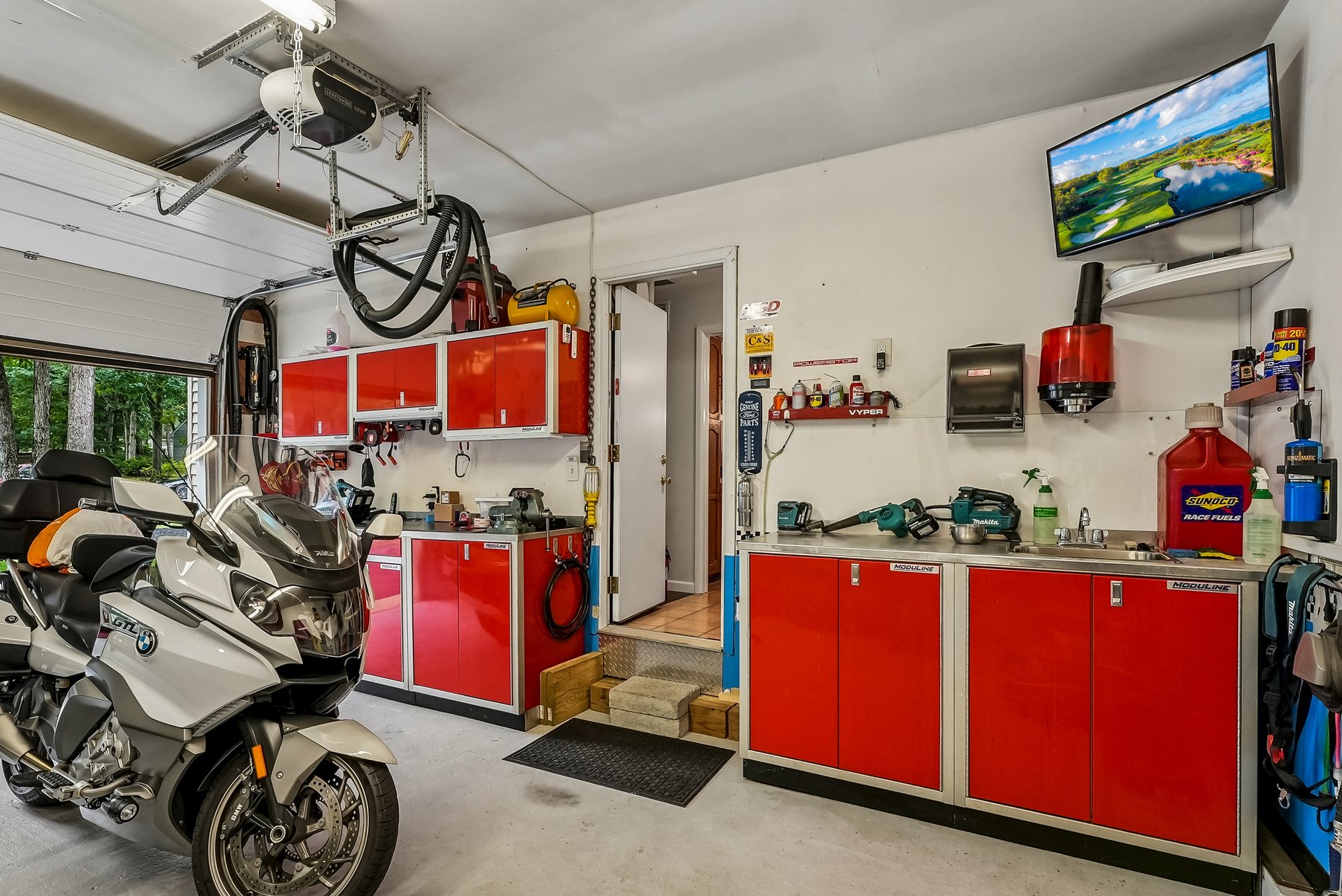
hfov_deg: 90.8
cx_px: 613
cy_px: 473
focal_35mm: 18
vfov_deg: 68.3
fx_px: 659
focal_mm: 15.6
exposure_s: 1/30
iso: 2000
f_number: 11
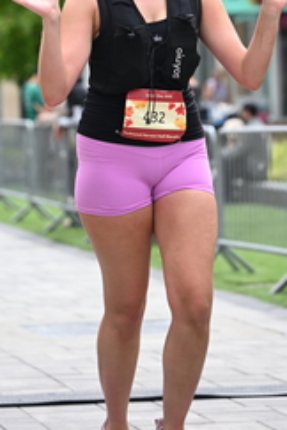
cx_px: 139
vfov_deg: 9.8
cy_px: -25
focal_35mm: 208
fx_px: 2487
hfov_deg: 6.6
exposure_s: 1/2500
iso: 640
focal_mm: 92
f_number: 2.8
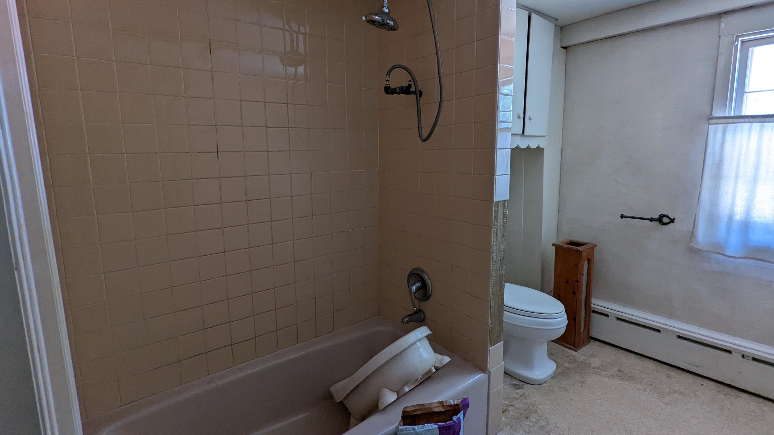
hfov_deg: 92.6
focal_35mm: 18
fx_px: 369
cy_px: 205
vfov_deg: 61.0
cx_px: 376
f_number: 2.2
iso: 194
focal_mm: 2.35
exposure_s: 1/59.9
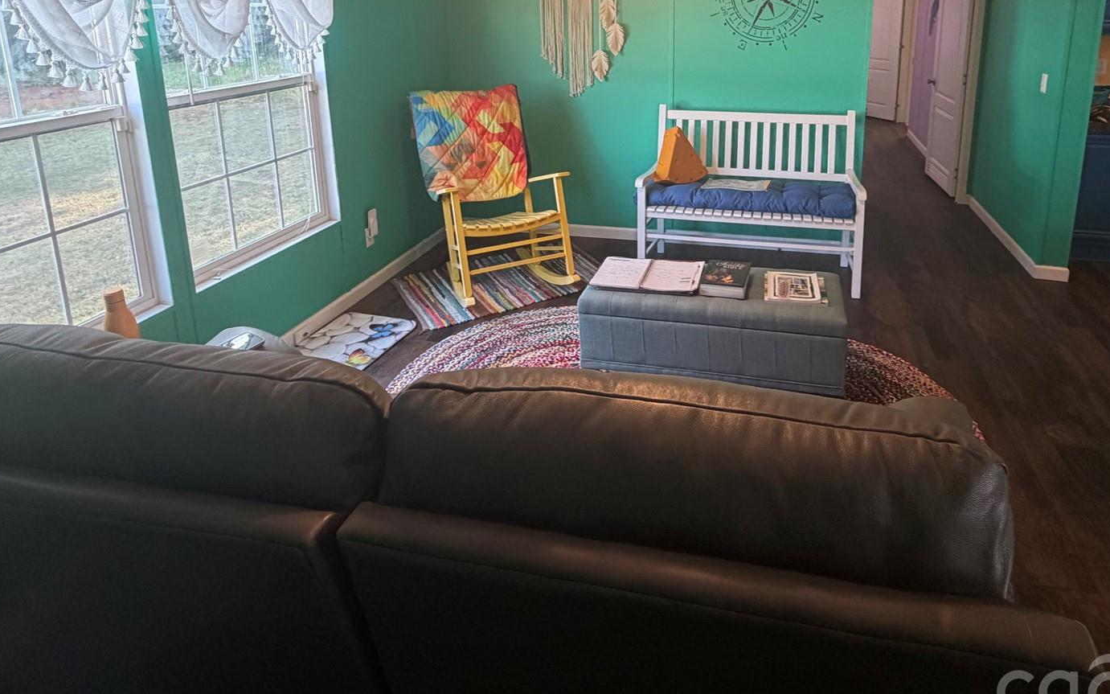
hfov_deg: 78.9
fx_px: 665
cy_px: 135
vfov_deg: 51.5
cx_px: 657
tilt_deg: -10.1
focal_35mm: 22
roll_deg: +0.7
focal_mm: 2.22
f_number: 2.2
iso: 320
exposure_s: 1/120
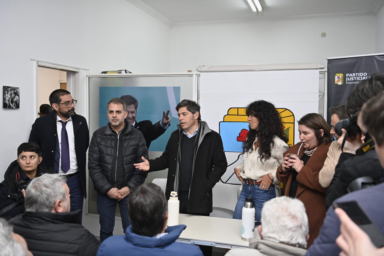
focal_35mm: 35
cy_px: 128
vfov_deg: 37.9
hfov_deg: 54.4
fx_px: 373
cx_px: 192
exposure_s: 1/250
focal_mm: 35
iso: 1000
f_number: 3.2
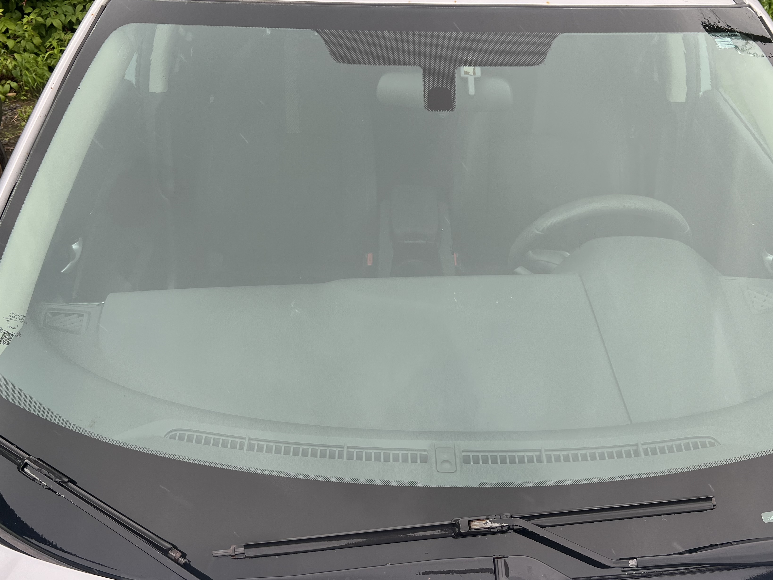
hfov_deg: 56.8
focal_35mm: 32
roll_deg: -0.7
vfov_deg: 44.2
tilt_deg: -33.9
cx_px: 400
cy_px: 302
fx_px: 715
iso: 50
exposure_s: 1/314
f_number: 1.5
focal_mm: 5.7
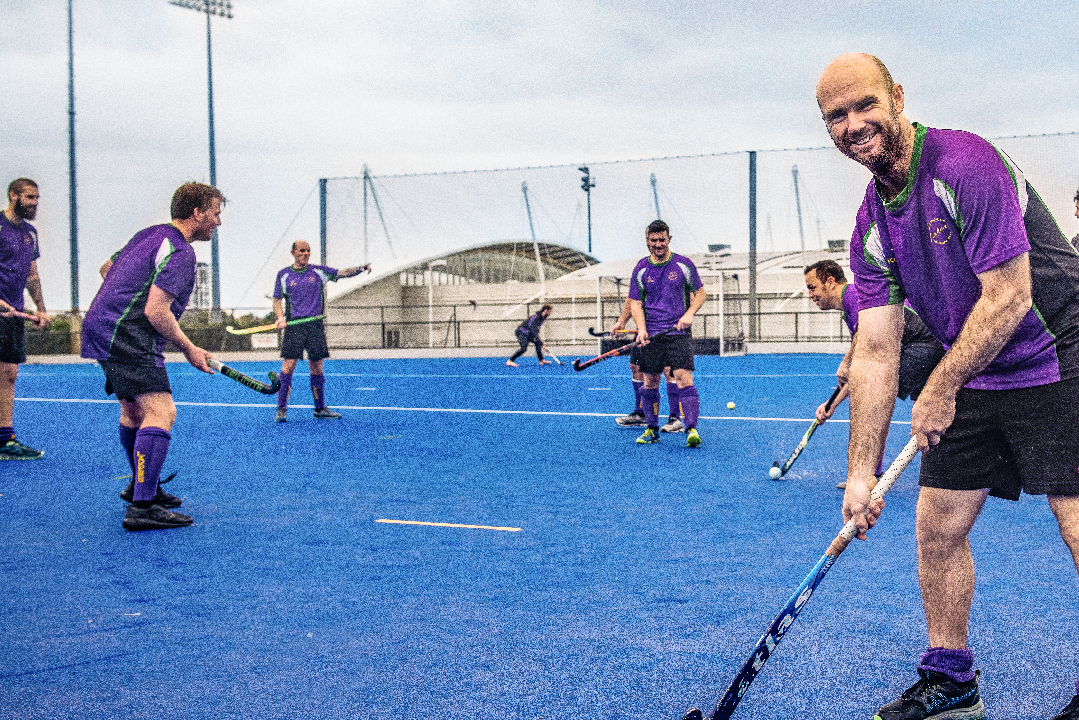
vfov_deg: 24.6
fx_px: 1649
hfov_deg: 35.6
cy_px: 355
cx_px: 788
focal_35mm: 55
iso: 800
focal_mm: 34
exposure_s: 1/800
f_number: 4.5
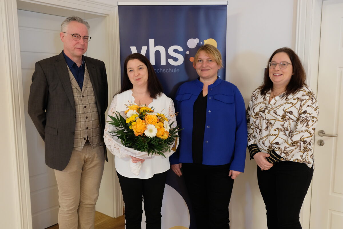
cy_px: 114
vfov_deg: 41.1
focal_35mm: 32
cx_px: 172
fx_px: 305
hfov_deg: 58.7
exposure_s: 1/30
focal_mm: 21.4
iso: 1000
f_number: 4
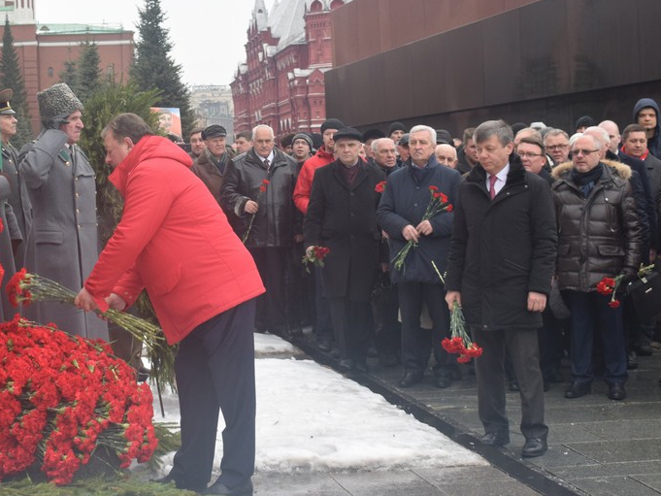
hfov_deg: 24.8
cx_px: 180
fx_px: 1490
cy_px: 161
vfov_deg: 18.8
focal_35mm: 78
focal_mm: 32
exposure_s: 1/160
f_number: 6.3
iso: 400
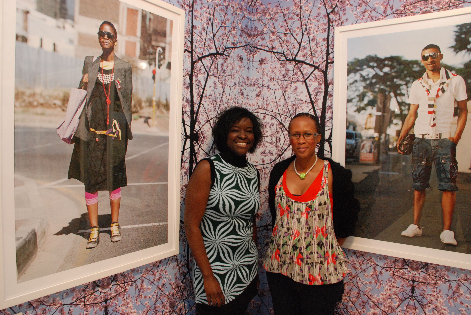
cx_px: 236
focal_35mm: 27
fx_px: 354
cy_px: 158
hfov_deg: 67.3
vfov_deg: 48.0
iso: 1250
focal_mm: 18
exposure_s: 1/60
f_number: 8
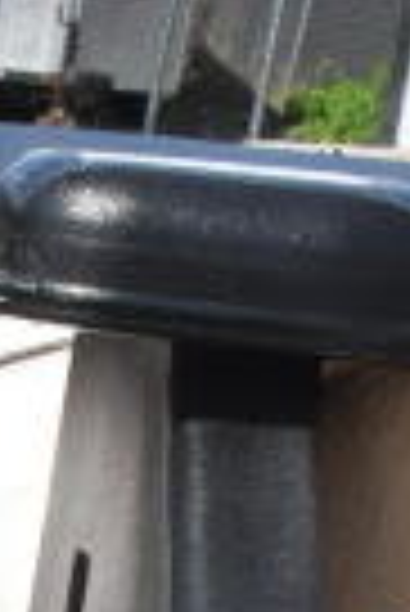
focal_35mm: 221
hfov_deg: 5.8
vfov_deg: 8.2
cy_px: 1714
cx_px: -870
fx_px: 3766
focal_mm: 22
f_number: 18
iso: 1600
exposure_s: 1/1250
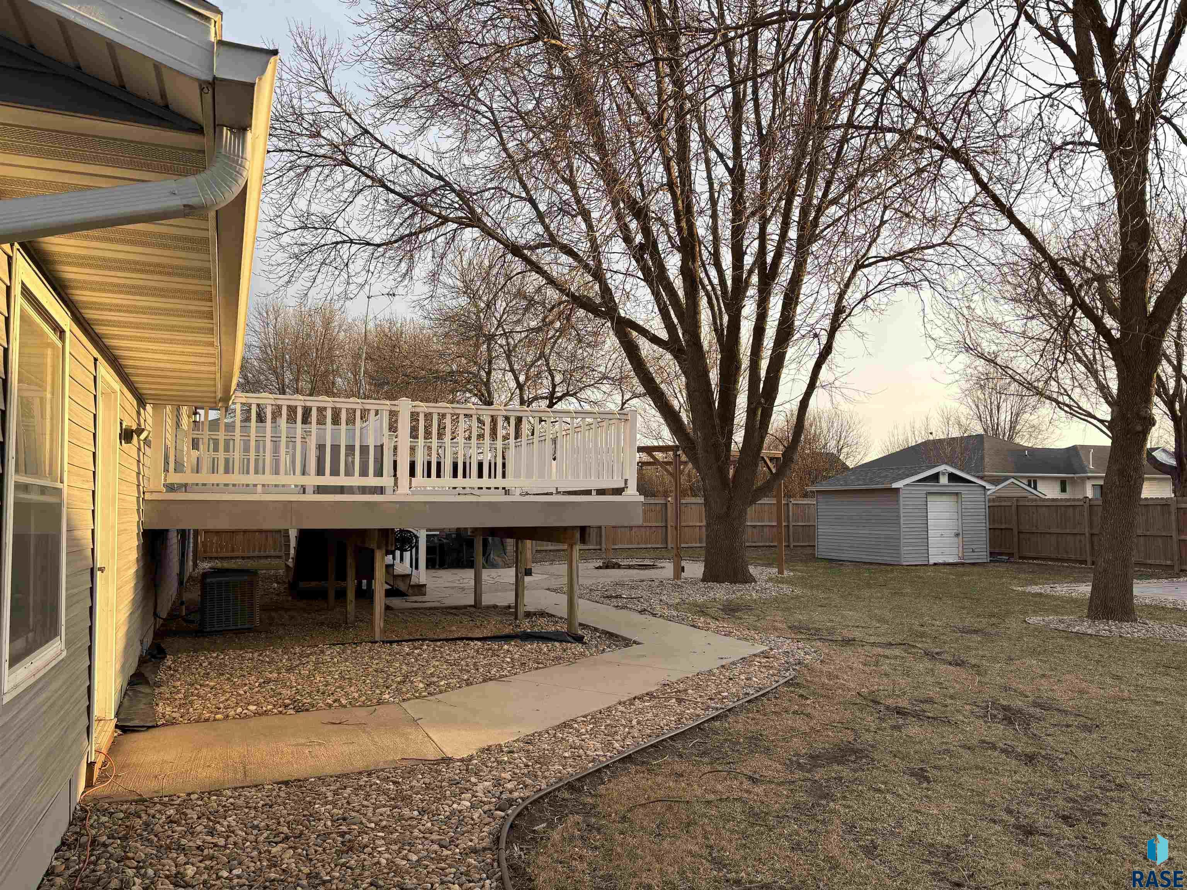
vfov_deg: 53.1
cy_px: 445
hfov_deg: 67.3
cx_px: 594
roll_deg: +0.8
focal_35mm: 26
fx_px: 892
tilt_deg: +4.7
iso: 50
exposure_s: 1/478
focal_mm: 5.96
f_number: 1.6
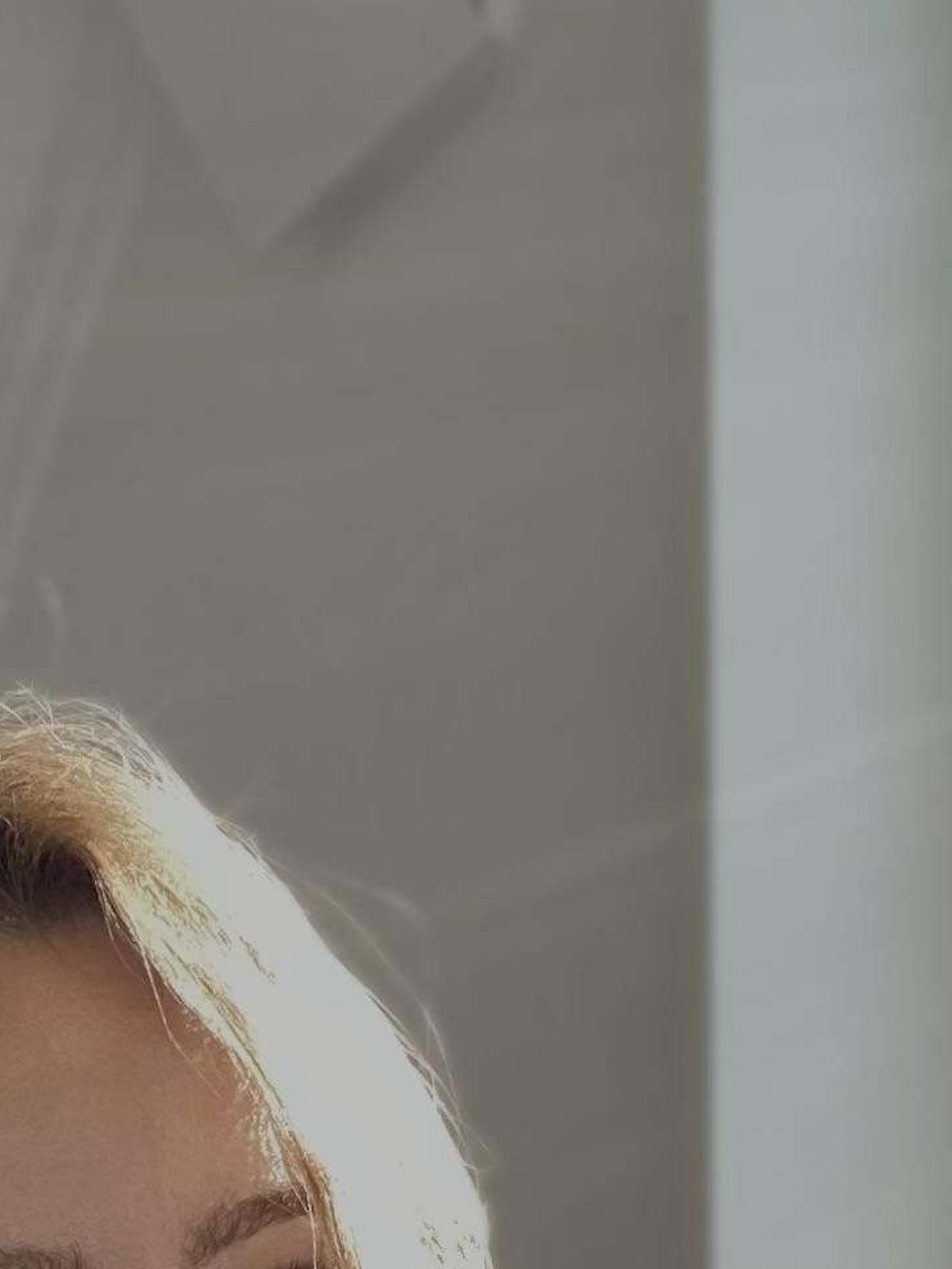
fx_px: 3519
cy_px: 1846
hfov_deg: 15.2
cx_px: 66
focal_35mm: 96
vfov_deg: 18.4
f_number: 2.2
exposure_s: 1/142
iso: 25
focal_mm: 2.71
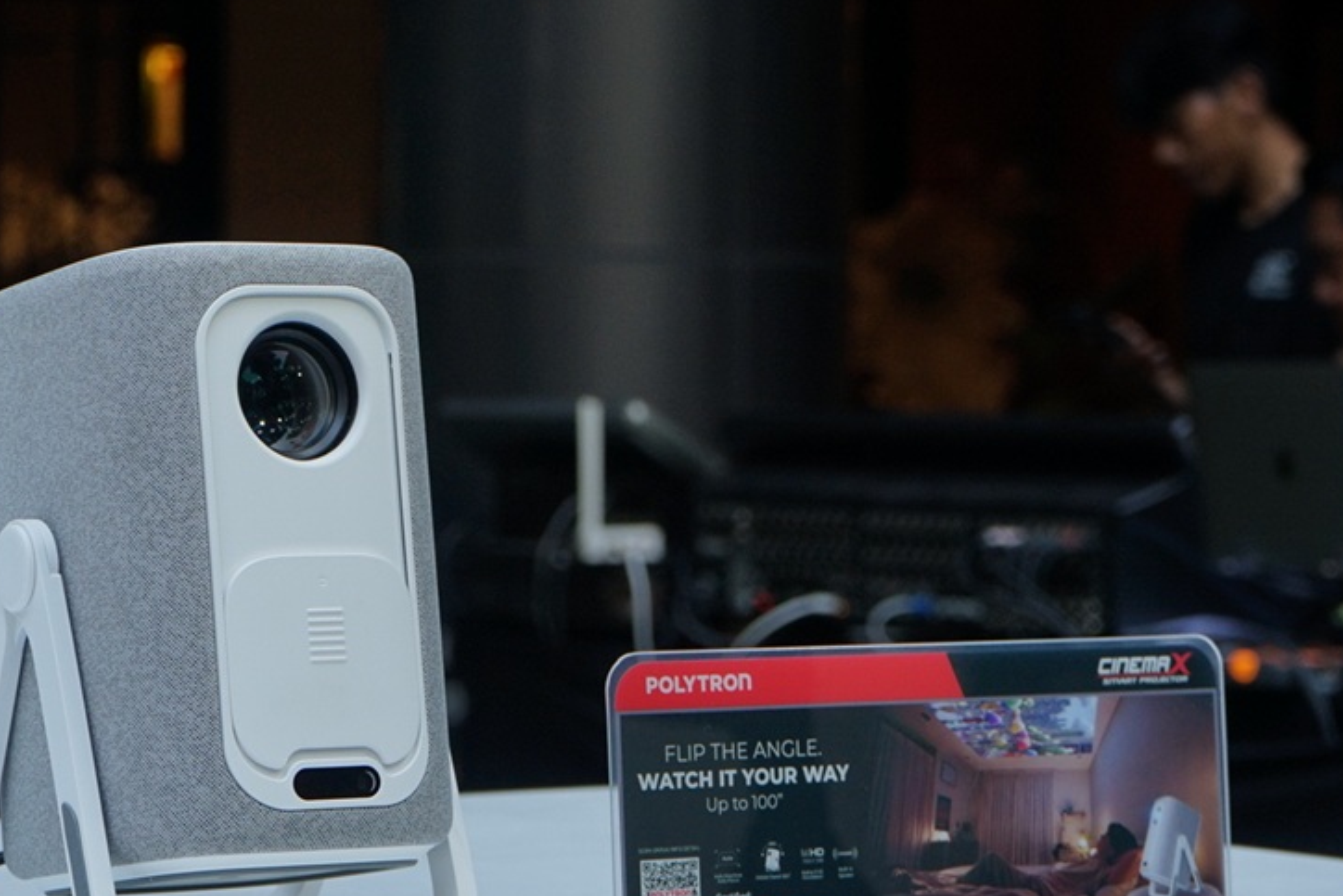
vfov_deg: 10.3
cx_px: 479
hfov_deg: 15.4
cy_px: 427
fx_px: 4962
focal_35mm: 133
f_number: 7.1
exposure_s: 1/125
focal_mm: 63
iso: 320
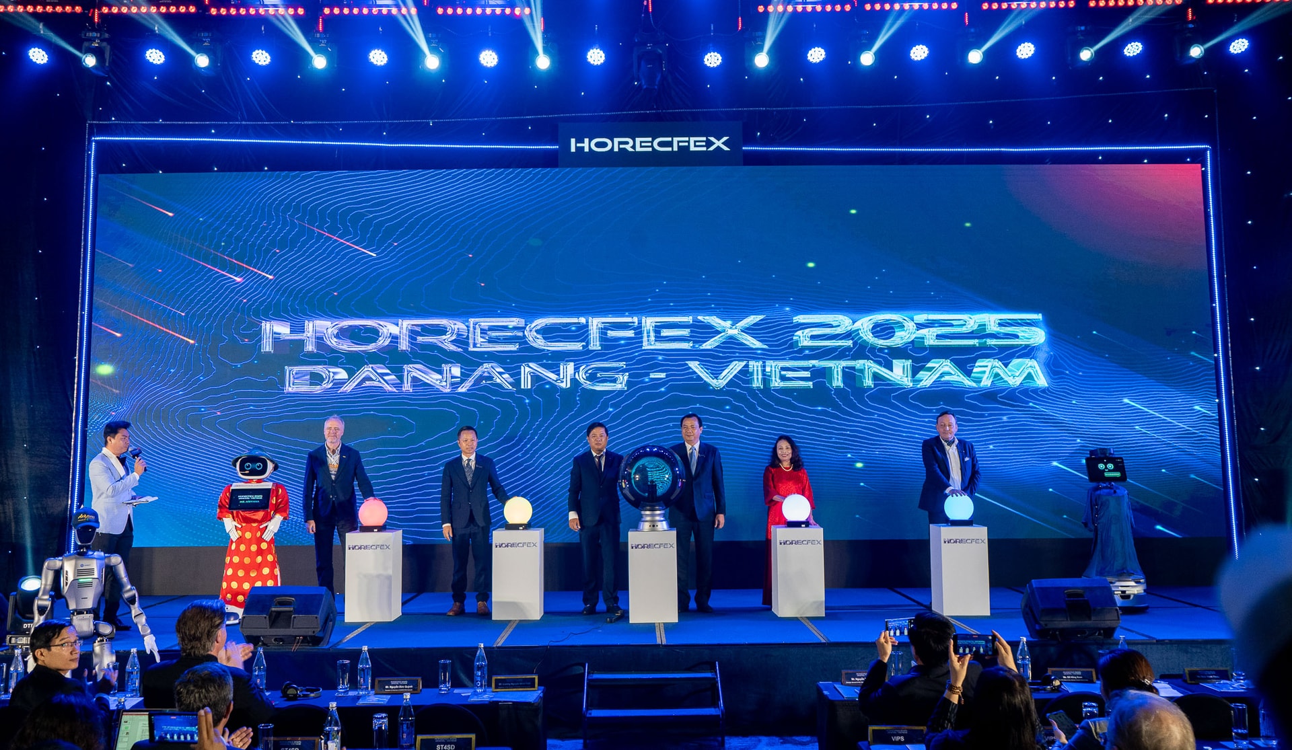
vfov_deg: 36.7
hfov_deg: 59.5
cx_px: 646
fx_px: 1129
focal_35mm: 33
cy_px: 319
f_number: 5.6
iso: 2000
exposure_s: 1/125
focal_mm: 30
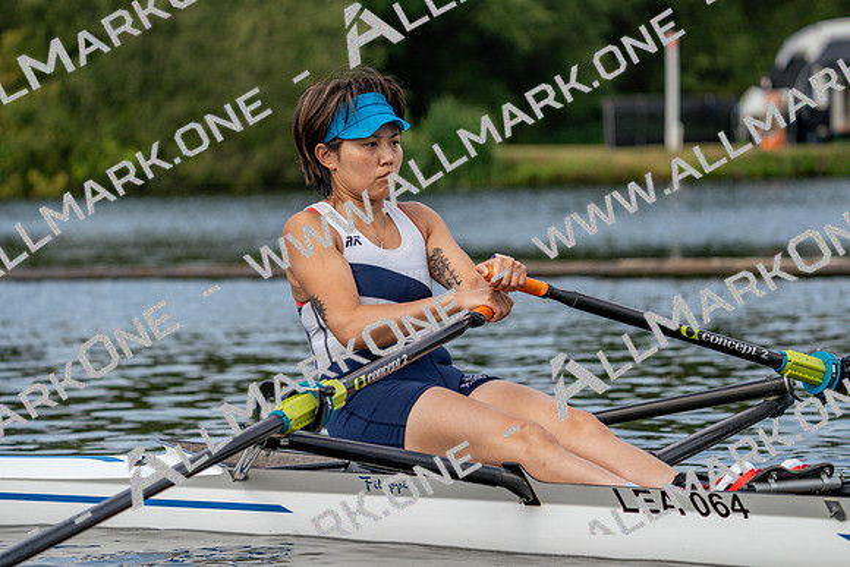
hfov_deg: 10.3
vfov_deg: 6.9
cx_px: 425
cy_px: 284
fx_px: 4723
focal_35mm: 200
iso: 400
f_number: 5.6
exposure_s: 1/1600
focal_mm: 200
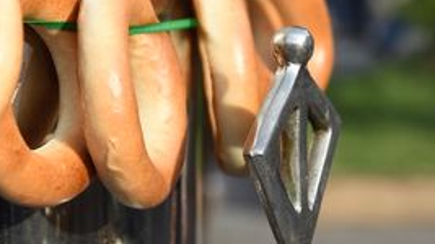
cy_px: 129
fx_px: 1580
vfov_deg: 8.8
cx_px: 199
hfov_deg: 15.7
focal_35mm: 137
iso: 800
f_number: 5
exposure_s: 1/2500
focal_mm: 50
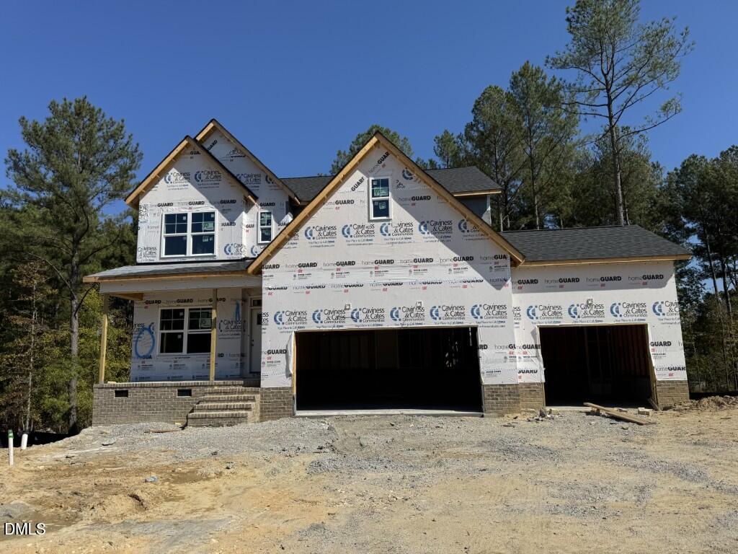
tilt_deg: +8.2
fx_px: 512
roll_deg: +0.3
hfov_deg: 71.6
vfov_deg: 56.8
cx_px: 369
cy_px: 277
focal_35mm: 24
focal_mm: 6.76
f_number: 1.78
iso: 80
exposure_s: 1/7092
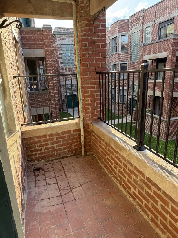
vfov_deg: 71.6
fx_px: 165
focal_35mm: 24
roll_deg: +1.2
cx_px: 89
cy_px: 119
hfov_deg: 56.8
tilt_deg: -14.9
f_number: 1.78
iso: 80
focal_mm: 6.76
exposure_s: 1/305
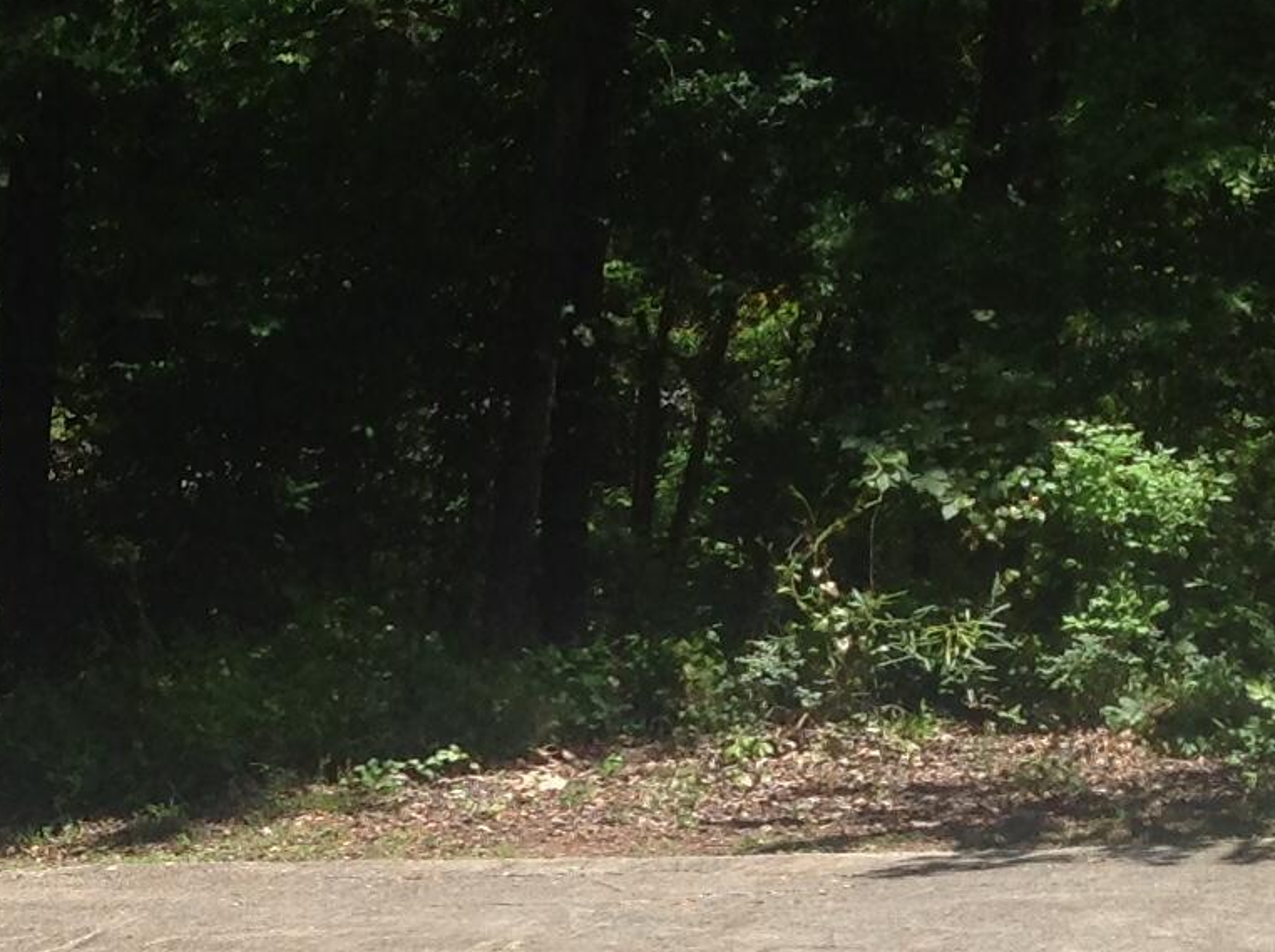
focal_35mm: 119
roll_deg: +1.4
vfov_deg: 12.2
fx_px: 4376
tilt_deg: -19.8
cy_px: 992
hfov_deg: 15.6
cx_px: -465
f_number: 2.4
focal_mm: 4.28
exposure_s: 1/975
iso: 50
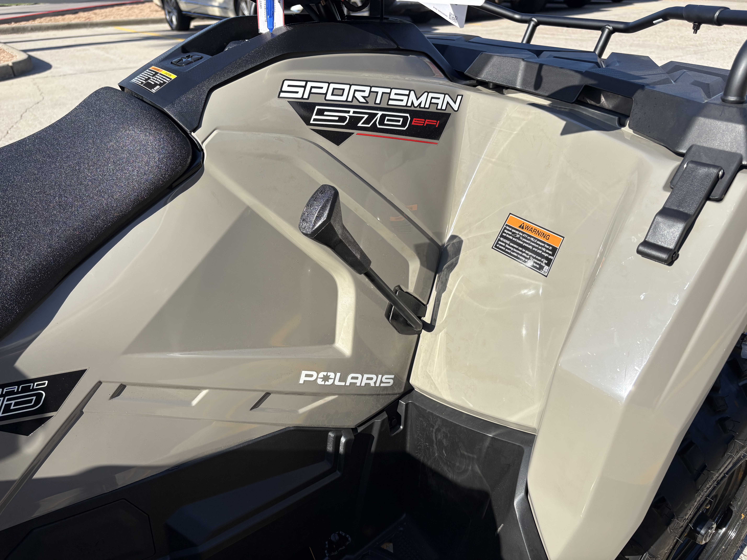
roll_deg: +1.8
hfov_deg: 67.3
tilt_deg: -28.7
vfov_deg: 53.1
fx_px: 561
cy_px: 280
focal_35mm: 26
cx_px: 374
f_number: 1.6
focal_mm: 5.96
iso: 50
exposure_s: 1/2538
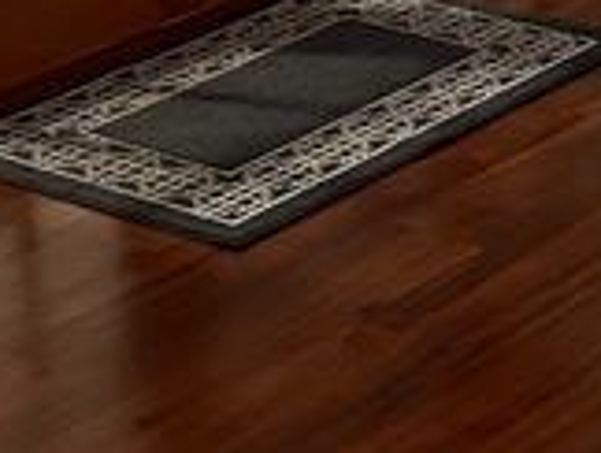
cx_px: 575
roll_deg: +0.8
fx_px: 2852
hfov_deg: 11.9
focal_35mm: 164
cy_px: -312
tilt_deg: -12.7
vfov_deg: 8.8
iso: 500
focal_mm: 5.7
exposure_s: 1/40
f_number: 1.5
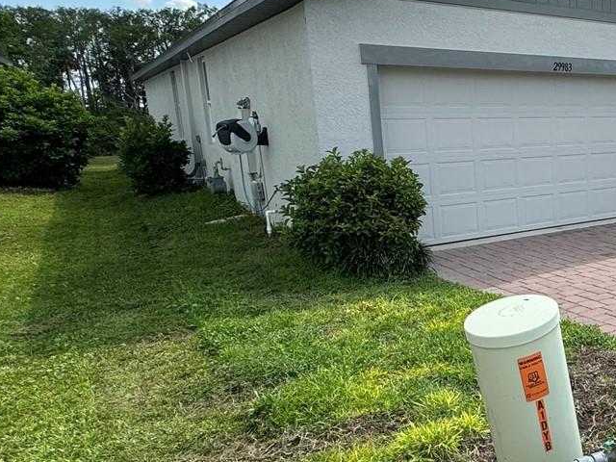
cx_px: 650
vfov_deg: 40.7
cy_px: 240
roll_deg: +0.3
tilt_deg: -11.4
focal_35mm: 35
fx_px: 623
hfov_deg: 43.1
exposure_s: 1/1020
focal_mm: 2.22
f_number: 2.2
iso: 50
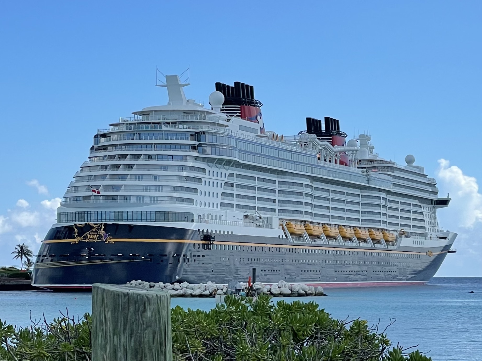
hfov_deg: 36.8
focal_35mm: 52
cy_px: 180
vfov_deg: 28.0
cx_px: 241
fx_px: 724
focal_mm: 6
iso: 25
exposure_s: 1/1597
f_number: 2
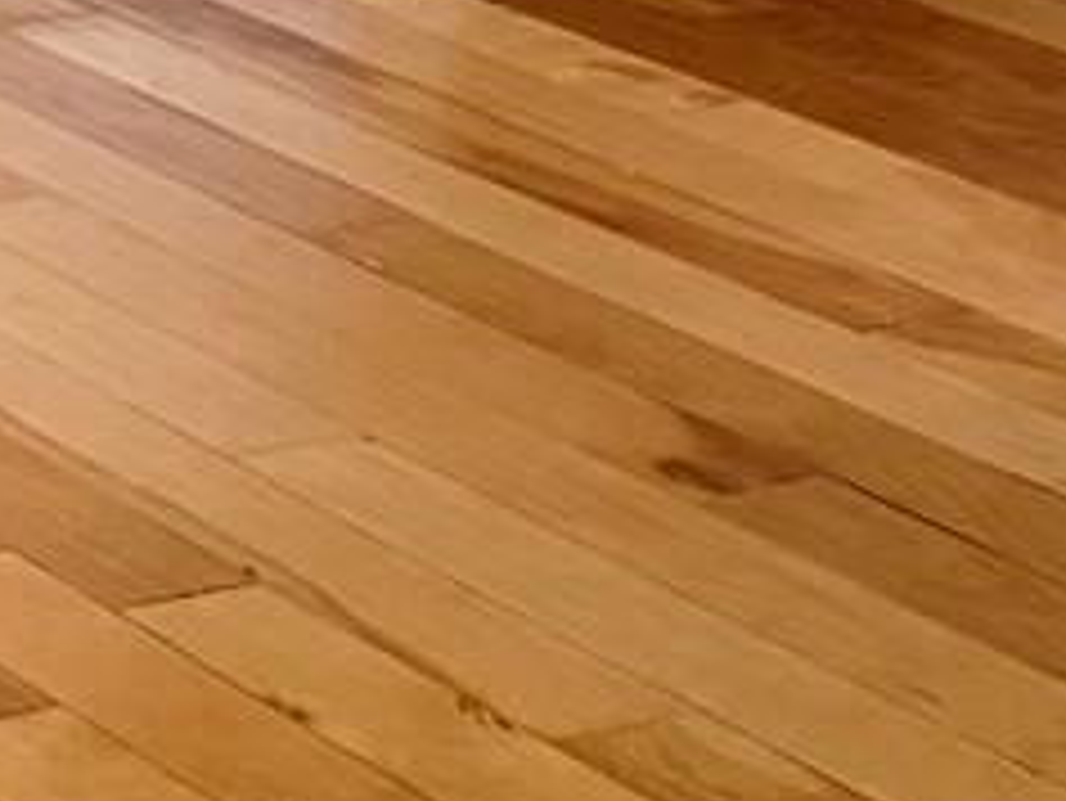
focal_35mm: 162
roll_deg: -0.4
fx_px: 4991
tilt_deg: -4.5
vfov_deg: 8.4
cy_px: -1112
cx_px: -1201
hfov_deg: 10.9
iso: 640
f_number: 1.78
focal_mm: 6.76
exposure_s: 1/60
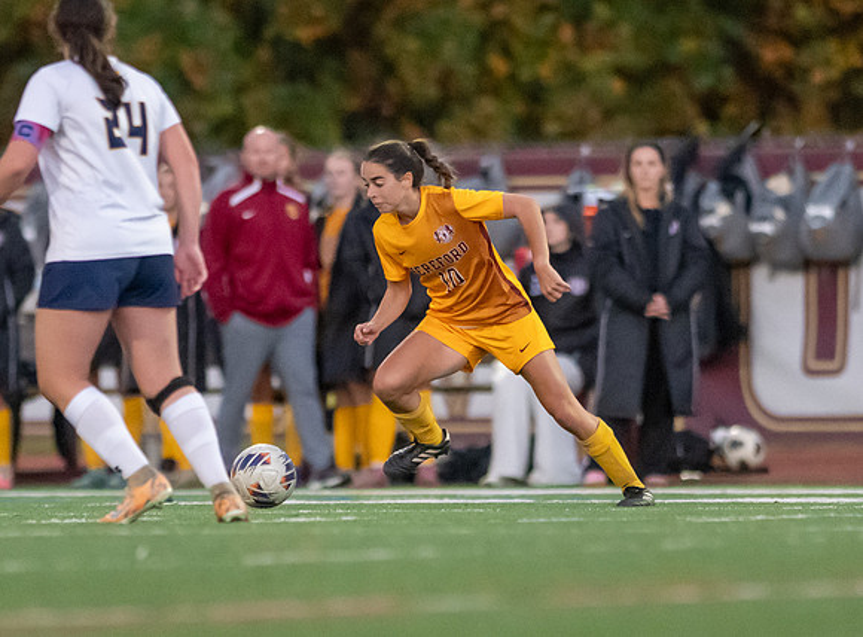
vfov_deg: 1.9
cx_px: 380
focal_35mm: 787
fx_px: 19504
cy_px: 511
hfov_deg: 2.5
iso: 7200
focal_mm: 300
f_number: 2.8
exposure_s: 1/1000
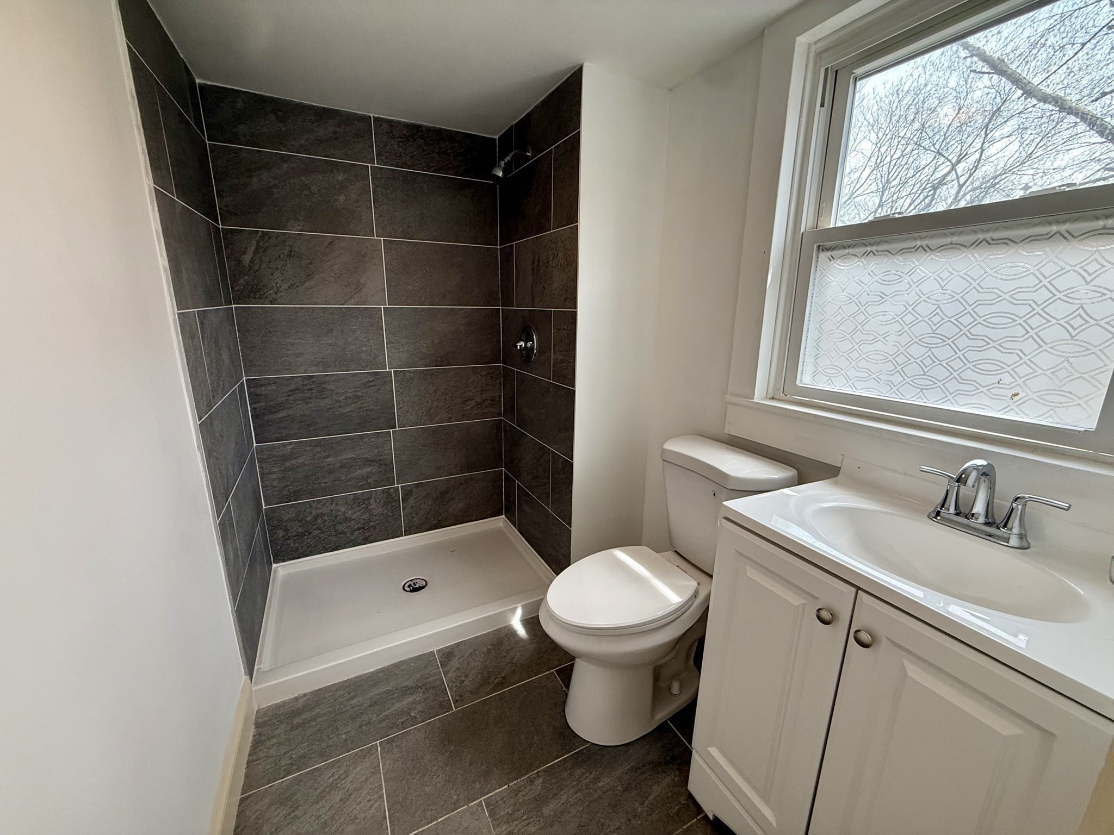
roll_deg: -0.7
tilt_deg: -13.1
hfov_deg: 102.1
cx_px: 557
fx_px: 451
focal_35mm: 14
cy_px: 418
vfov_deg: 85.7
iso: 200
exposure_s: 1/120
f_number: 2.2
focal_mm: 2.22
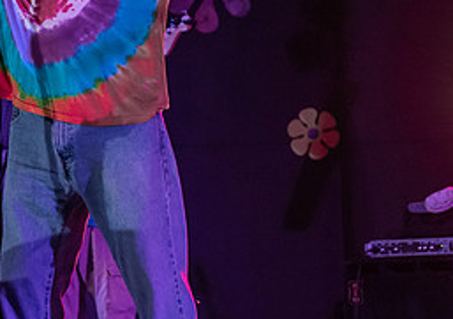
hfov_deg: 9.2
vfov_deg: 6.5
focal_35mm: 220
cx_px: 88
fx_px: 2817
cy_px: 124
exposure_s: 1/160
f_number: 4.5
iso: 2500
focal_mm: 70
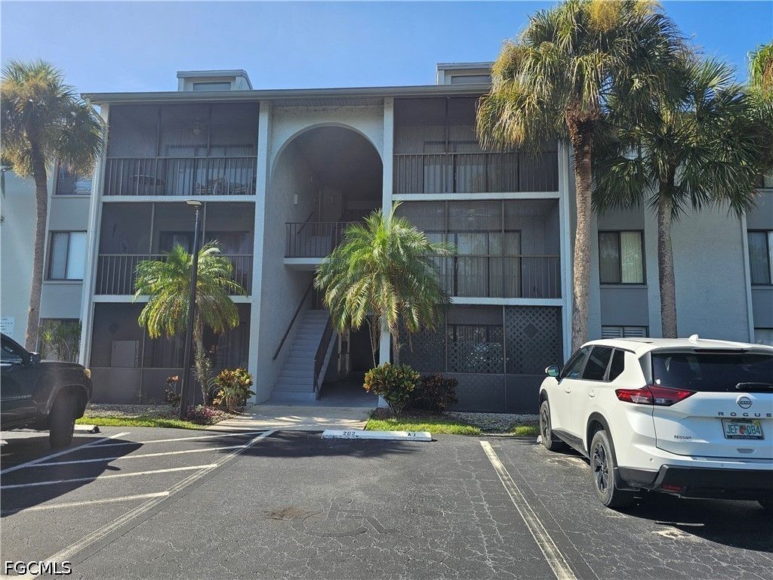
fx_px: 514
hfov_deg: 73.9
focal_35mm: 23
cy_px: 290
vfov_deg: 58.9
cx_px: 386
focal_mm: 6.3
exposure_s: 1/446
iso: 10
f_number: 1.7
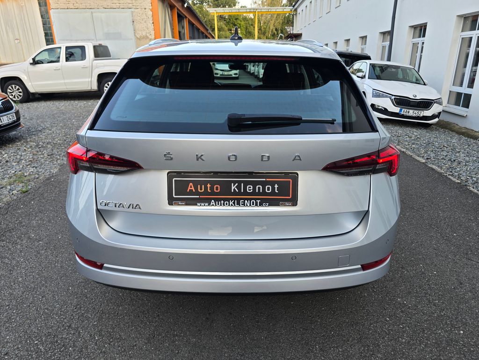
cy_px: 180
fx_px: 318
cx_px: 240
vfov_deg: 58.9
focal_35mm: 23
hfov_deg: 73.9
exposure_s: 1/180
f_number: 1.7
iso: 40
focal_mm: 6.3
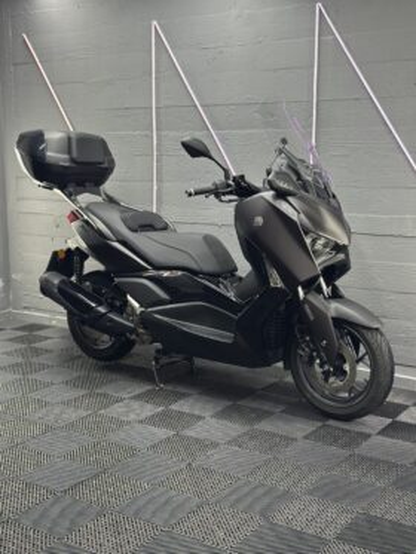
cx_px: 208
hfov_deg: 30.3
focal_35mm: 48
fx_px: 769
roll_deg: -0.2
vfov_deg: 39.6
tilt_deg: -8.6
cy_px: 277
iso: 100
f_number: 1.78
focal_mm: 6.86
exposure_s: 1/50
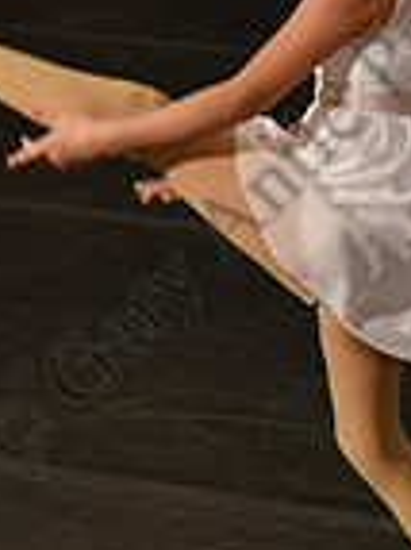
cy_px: 117
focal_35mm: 274
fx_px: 4344
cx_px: 346
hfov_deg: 5.4
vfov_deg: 7.2
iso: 2500
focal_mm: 70
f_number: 4
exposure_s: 1/400
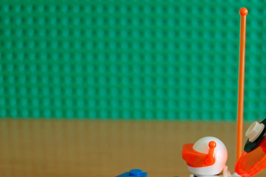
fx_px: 539
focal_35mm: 73
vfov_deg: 18.5
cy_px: 143
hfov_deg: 27.3
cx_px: 204
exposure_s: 1/40
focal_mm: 26
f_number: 4.2
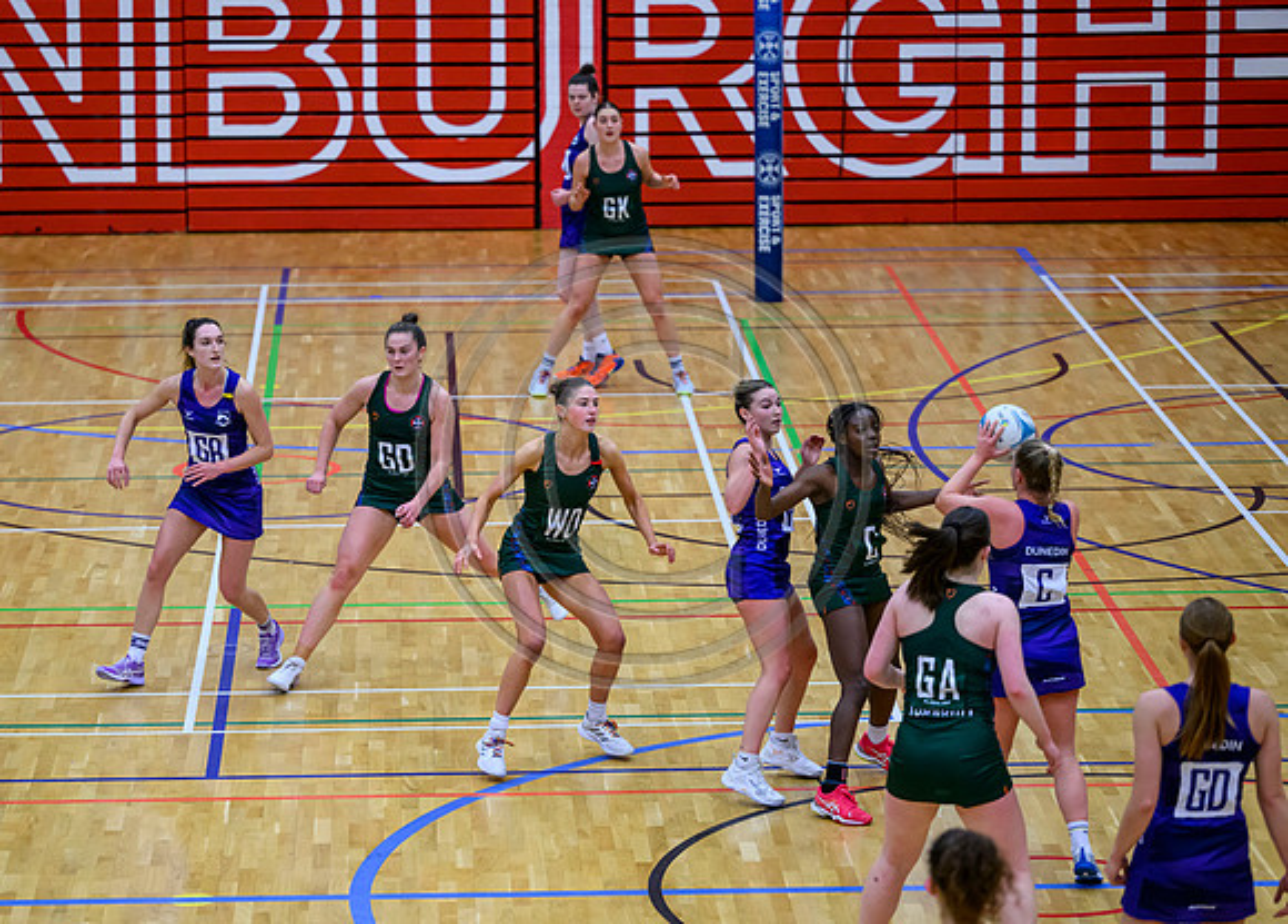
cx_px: 565
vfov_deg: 10.4
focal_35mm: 138
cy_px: 445
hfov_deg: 14.5
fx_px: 5059
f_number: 2.8
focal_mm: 125
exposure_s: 1/1000
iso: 4000
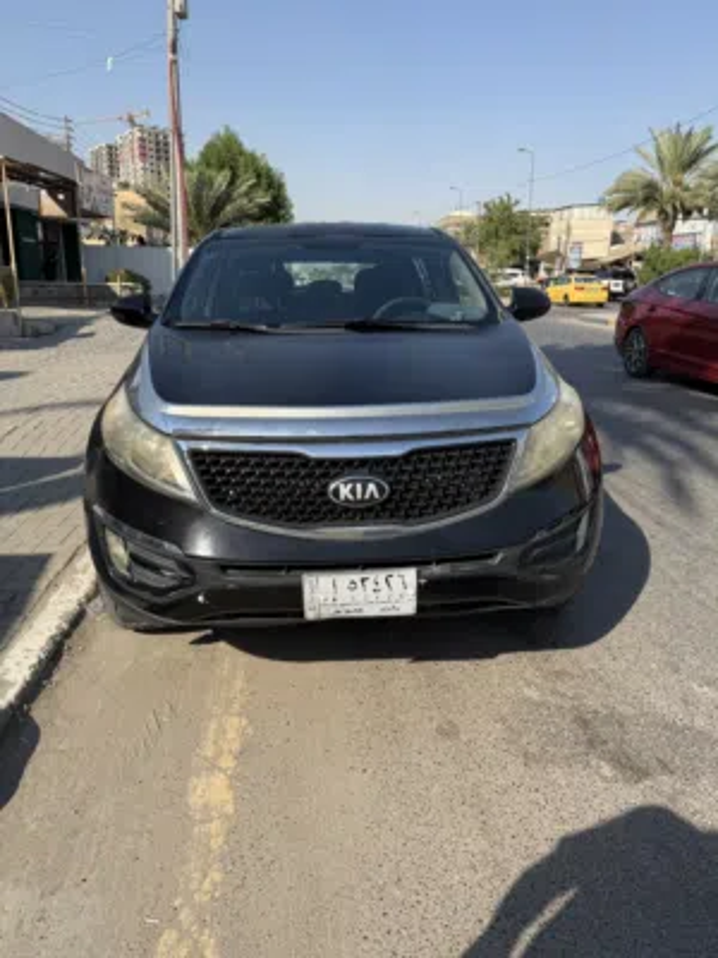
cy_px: 479
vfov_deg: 71.6
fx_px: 664
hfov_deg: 56.8
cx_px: 359
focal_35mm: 24
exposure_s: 1/3759
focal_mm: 6.76
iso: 80
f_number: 1.78
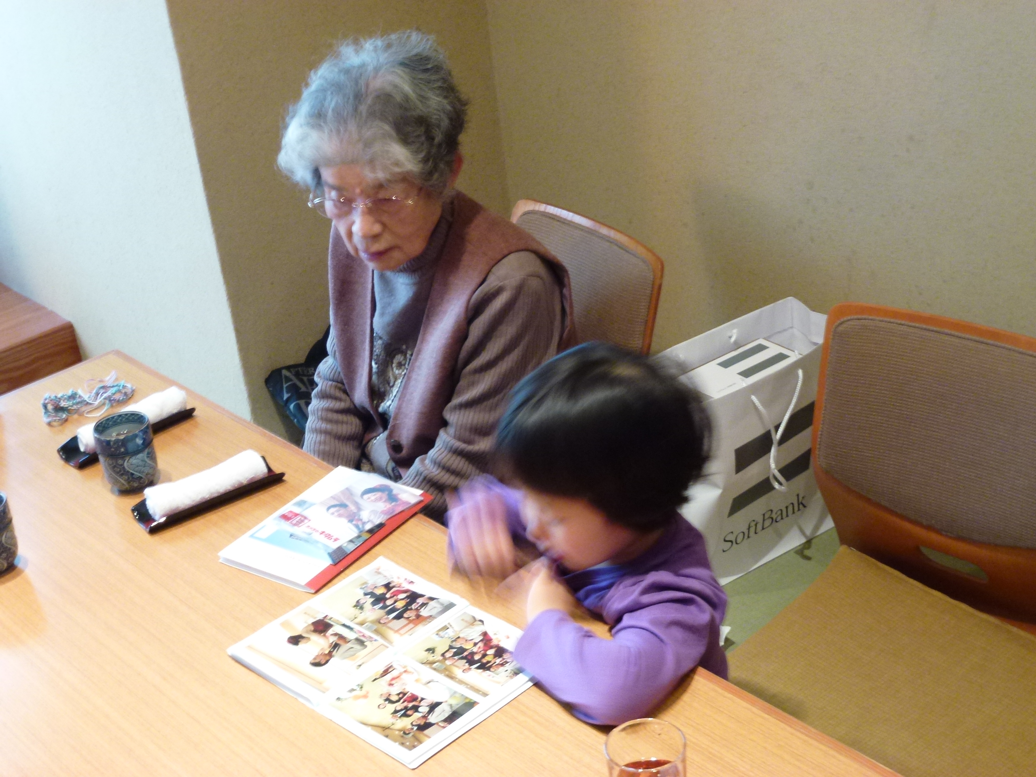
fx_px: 1556
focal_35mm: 52
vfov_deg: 28.0
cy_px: 388
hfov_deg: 36.8
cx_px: 518
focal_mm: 9.4
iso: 200
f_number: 4.3
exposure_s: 1/4
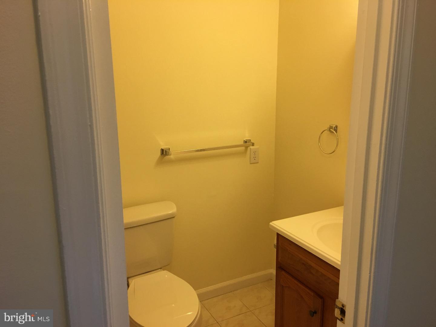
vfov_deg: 48.2
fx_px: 365
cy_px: 164
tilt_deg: -12.2
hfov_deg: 61.7
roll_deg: -0.2
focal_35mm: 29
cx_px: 218
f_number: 2.2
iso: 50
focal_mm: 4.15
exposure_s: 1/15
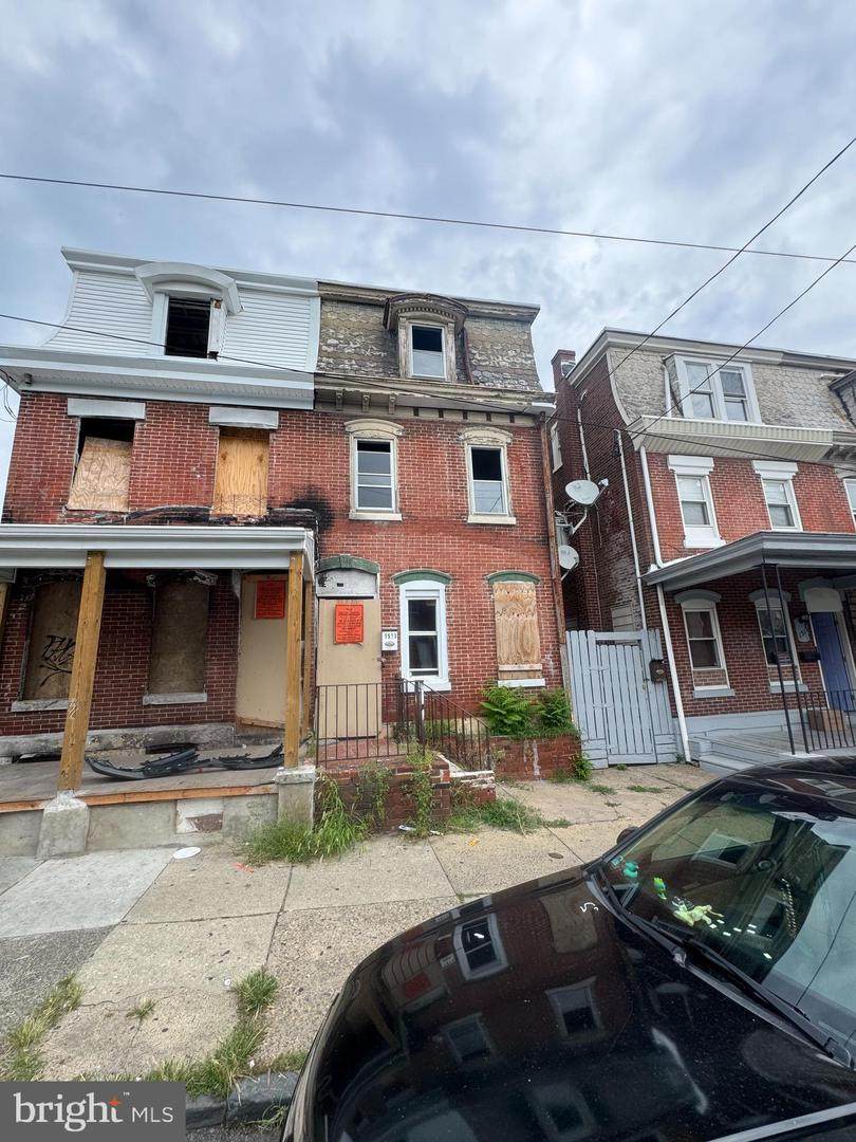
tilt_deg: +12.2
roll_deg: +2.1
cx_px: 428
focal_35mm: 14
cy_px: 571
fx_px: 462
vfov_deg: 102.1
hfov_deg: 85.7
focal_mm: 2.22
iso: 40
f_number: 2.2
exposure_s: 1/687
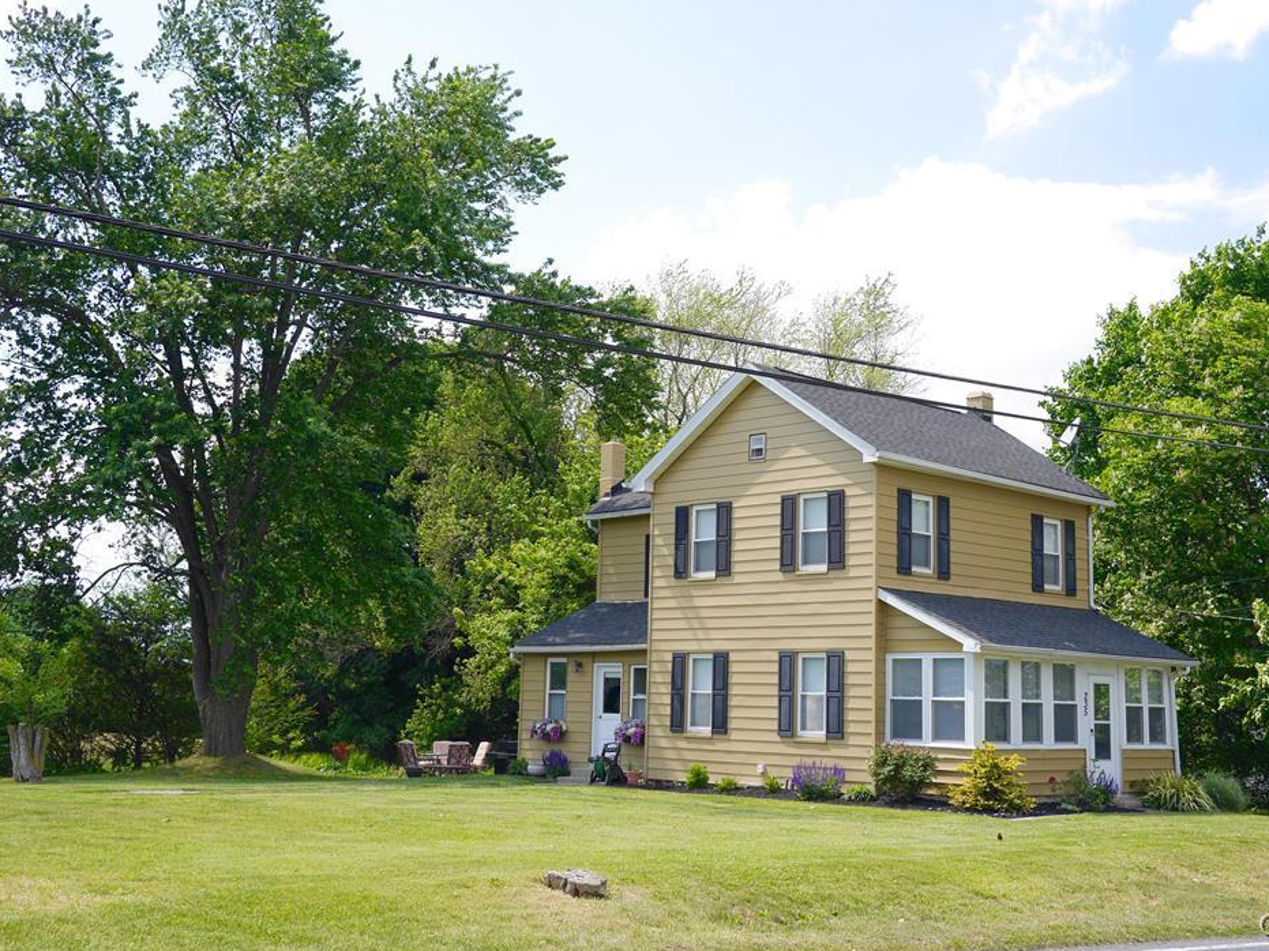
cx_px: 647
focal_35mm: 44
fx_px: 1613
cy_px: 432
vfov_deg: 32.8
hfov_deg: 42.9
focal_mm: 20
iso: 200
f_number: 4.5
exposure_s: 1/800
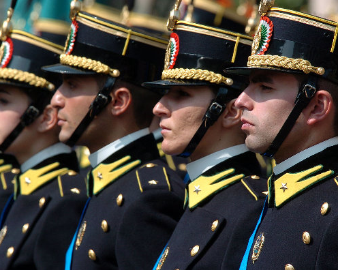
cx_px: 165
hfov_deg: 3.4
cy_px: 135
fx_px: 5618
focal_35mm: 562
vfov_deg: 2.8
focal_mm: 330
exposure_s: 1/250
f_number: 8
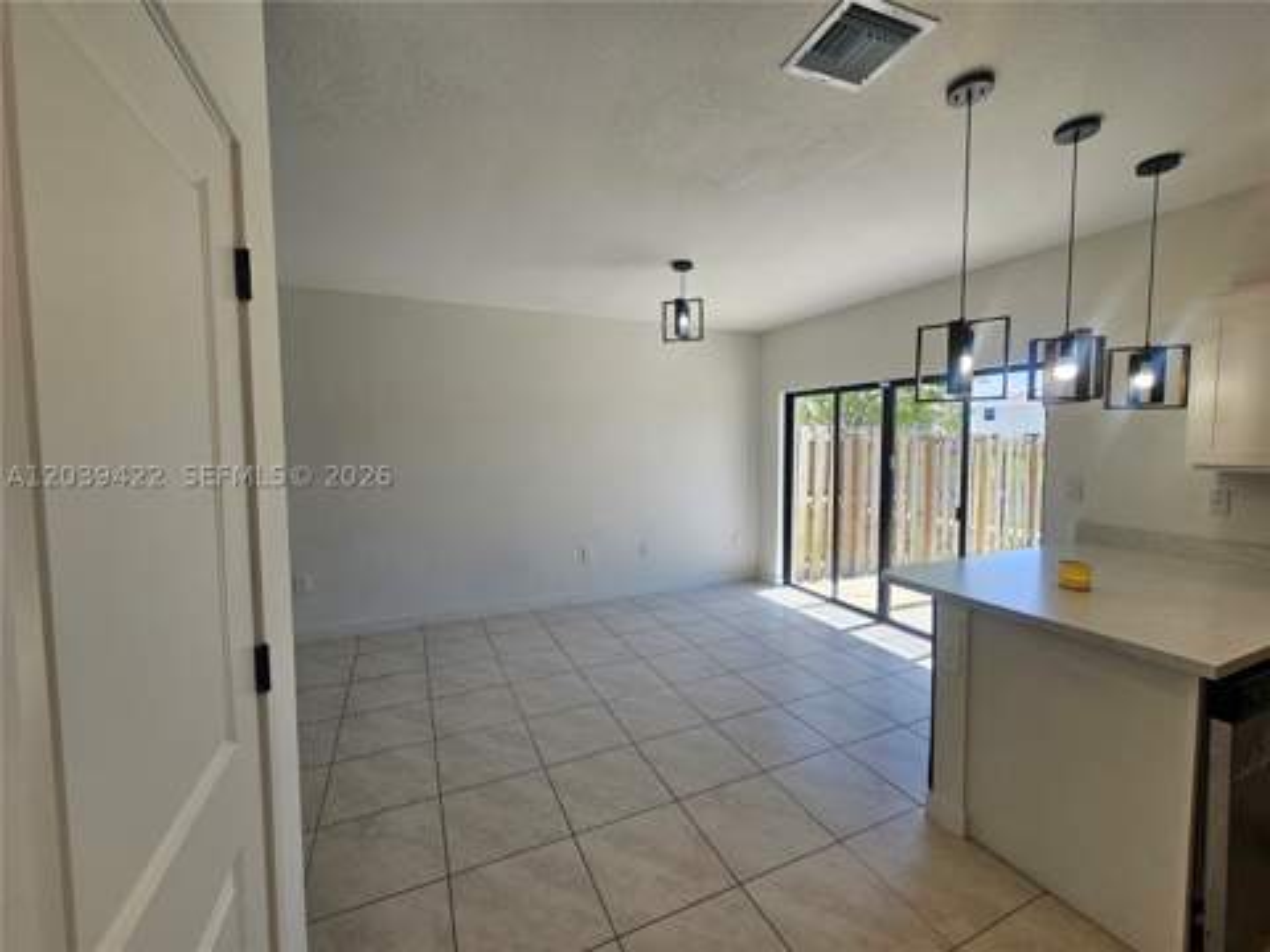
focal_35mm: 13
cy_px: 476
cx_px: 635
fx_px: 477
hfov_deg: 106.2
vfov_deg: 89.9
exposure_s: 1/172
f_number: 2.2
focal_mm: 2.2
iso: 50
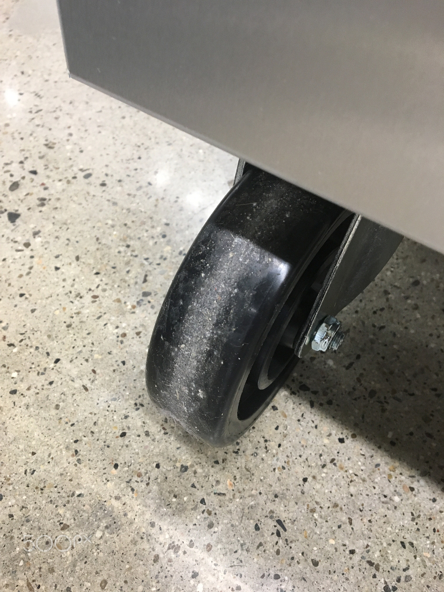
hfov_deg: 48.2
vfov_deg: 61.7
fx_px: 496
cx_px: 222
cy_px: 296
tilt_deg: -52.2
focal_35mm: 29
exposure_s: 1/30
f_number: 2.2
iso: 125
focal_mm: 4.15
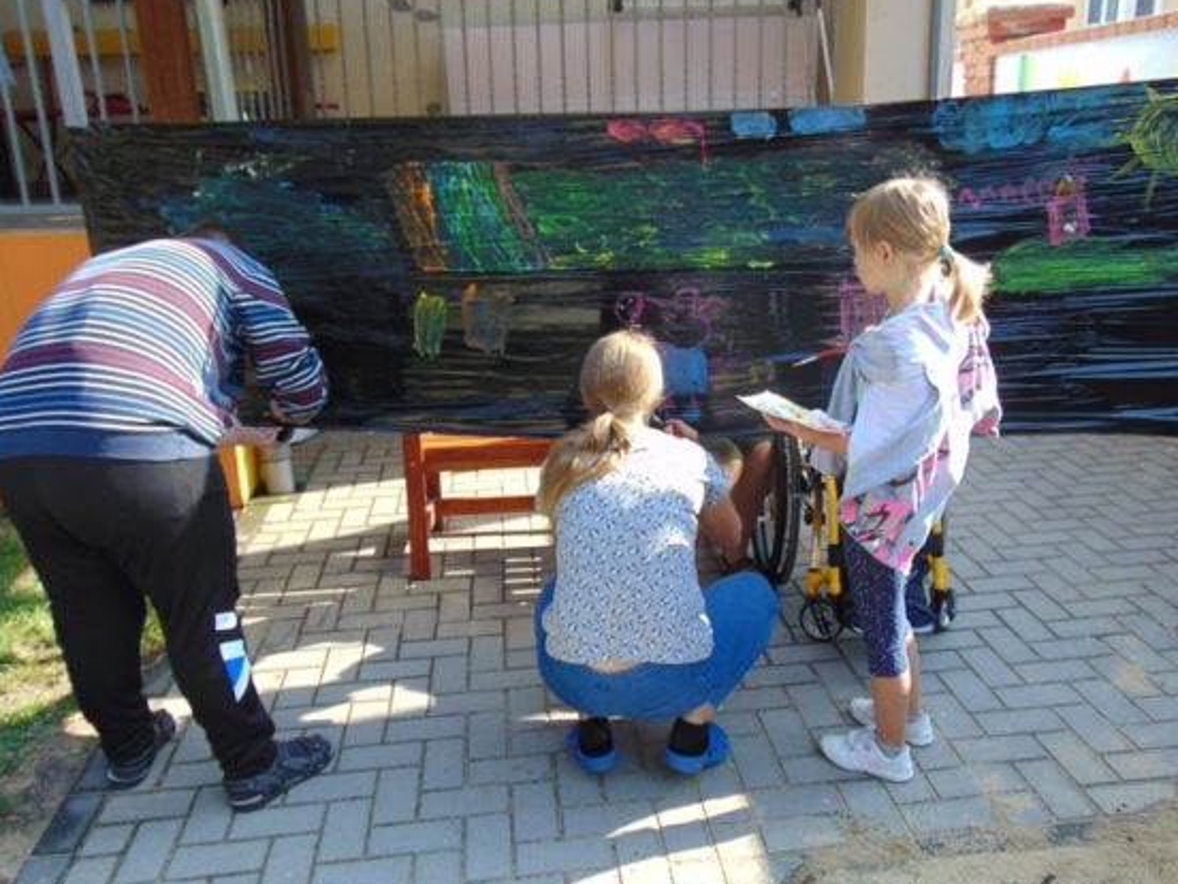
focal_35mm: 29
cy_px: 419
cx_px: 598
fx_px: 987
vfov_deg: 48.2
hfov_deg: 61.7
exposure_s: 1/200
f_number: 3
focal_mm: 4.5
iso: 80
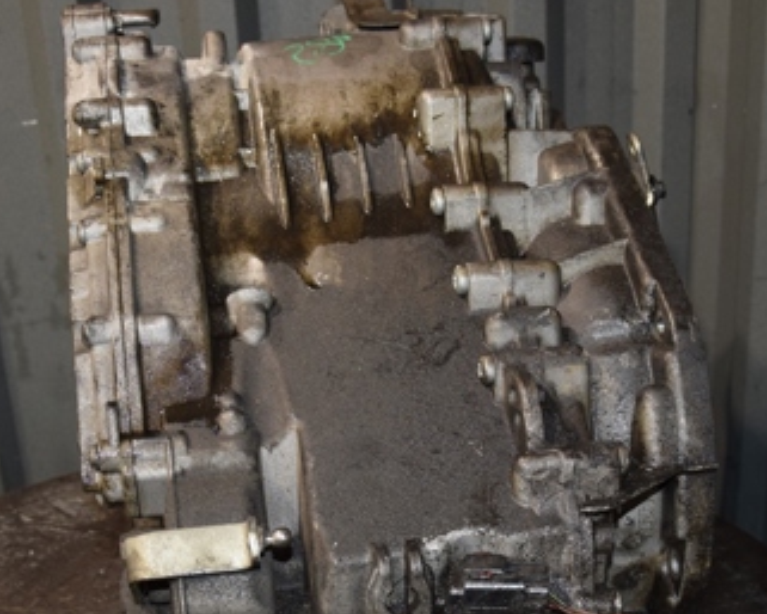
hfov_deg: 32.0
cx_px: 344
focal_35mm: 59
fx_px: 1338
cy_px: 459
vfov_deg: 25.5
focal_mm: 21
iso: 800
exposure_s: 1/60
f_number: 5
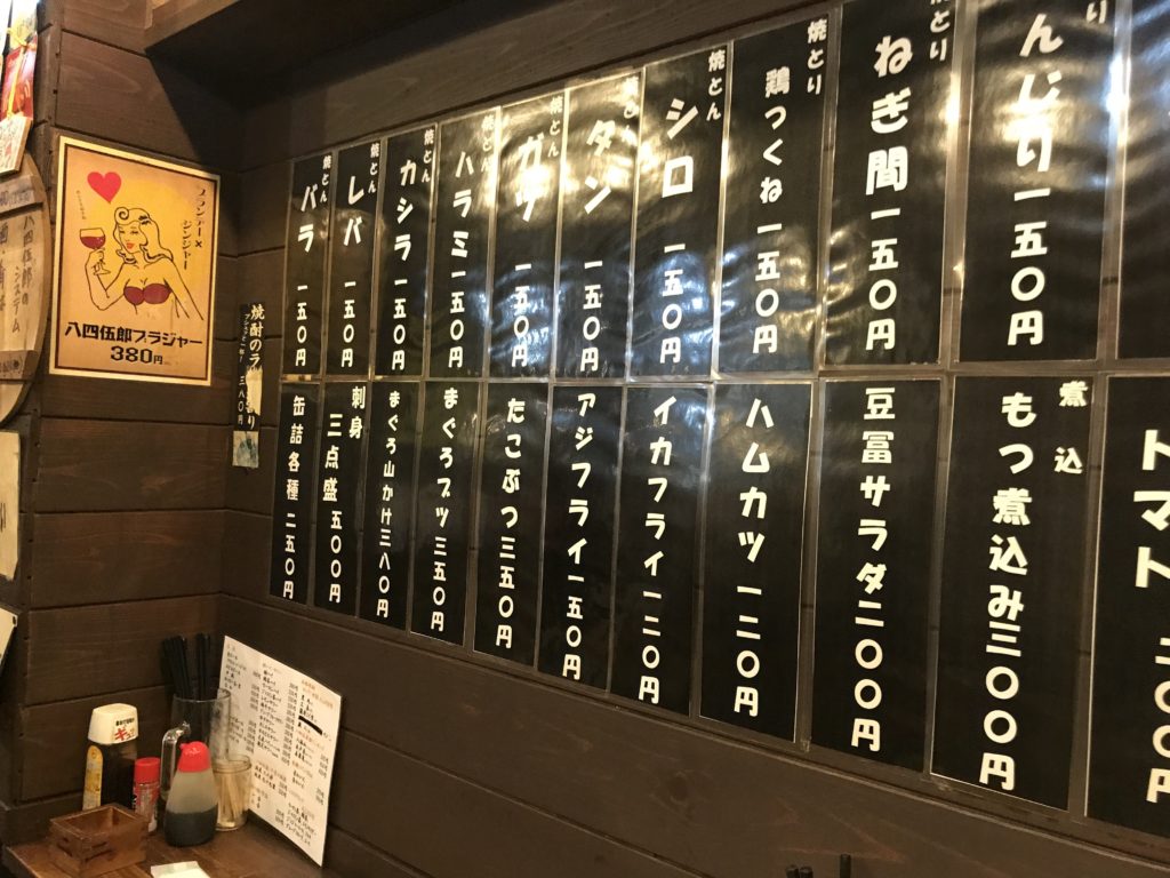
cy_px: 439
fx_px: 946
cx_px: 585
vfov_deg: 49.7
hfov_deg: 63.4
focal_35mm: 28
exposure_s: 1/7
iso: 80
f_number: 1.8
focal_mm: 3.99
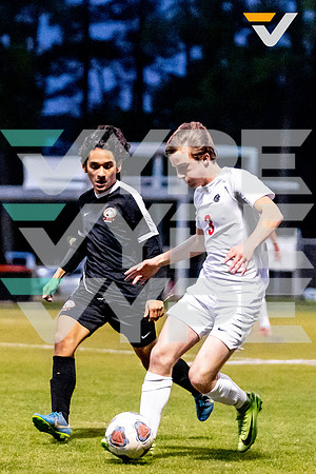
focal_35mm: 257
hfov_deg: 5.3
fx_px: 3390
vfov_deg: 8.0
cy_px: 250
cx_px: 66
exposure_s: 1/1250
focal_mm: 116
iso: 6400
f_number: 2.8
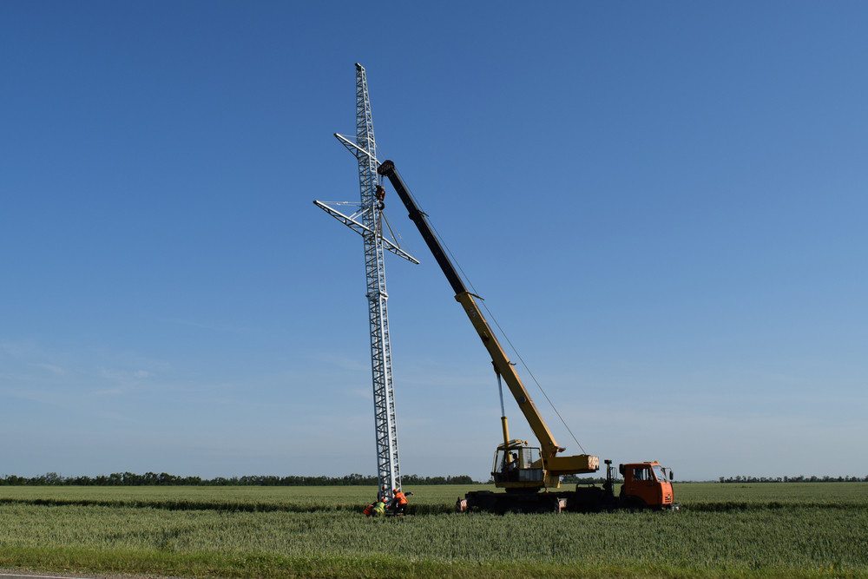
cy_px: 290
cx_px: 434
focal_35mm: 36
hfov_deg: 53.1
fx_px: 868
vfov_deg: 36.9
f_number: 11
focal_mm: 24
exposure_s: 1/500
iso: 200
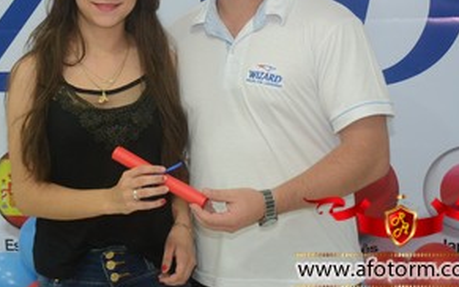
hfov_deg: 20.0
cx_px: 164
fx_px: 1301
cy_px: 60
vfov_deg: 12.5
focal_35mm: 104
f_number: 4.5
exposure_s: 1/80
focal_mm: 44
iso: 1600
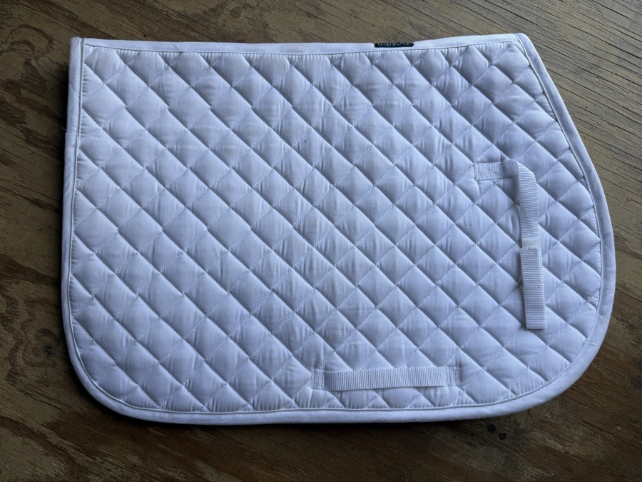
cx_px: 321
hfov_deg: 71.6
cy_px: 241
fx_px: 445
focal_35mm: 24
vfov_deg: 56.8
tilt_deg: -82.6
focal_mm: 6.76
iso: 80
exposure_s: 1/1174
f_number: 1.78
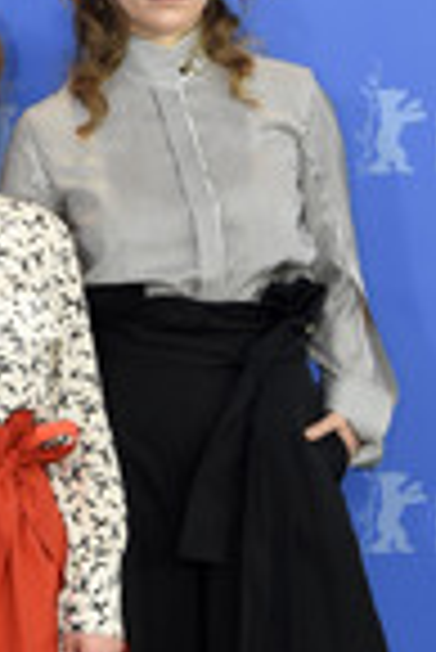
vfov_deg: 15.4
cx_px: -63
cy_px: 549
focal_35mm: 132
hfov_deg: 10.3
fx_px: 2392
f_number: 3.2
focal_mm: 32
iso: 640
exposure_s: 1/250
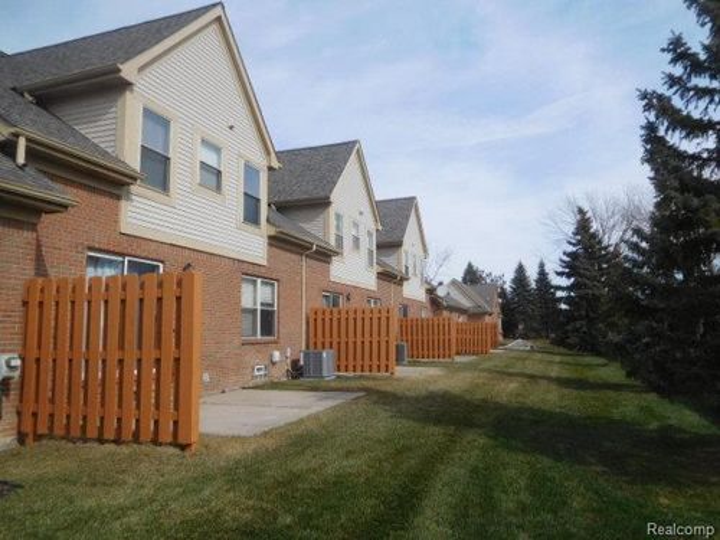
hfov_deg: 69.4
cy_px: 270
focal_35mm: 25
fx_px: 520
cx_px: 360
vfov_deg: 54.9
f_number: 3.4
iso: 125
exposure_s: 1/1250
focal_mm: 4.5
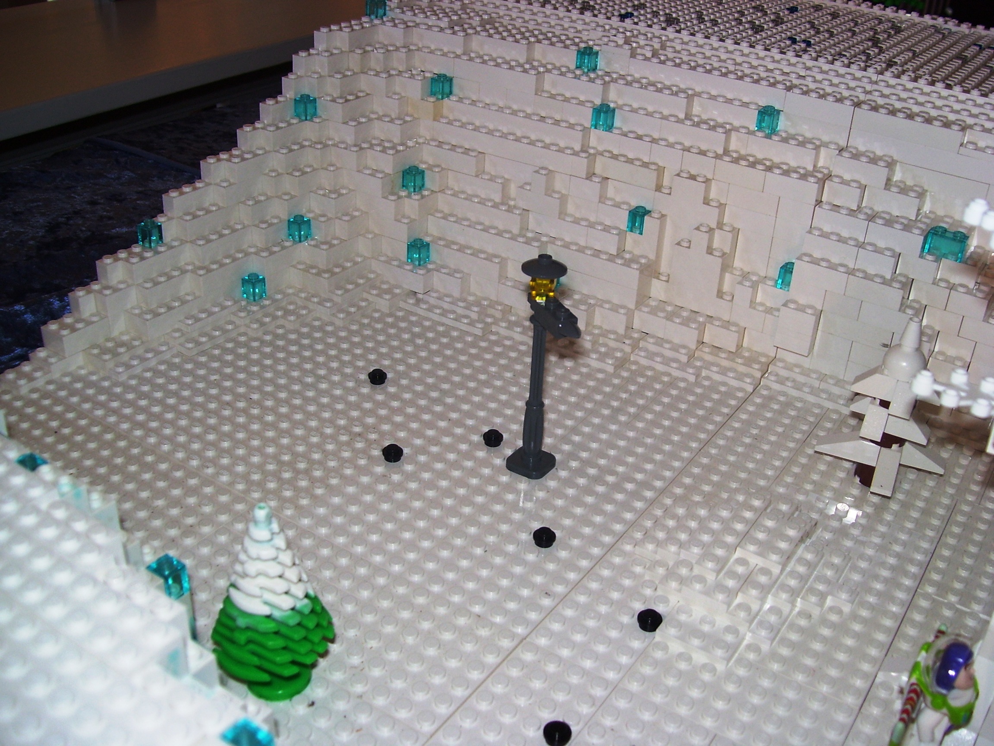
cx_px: 497
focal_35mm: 36
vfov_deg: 39.7
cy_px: 373
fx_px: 1034
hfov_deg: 51.4
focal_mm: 6
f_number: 2.7
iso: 80
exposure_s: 1/60
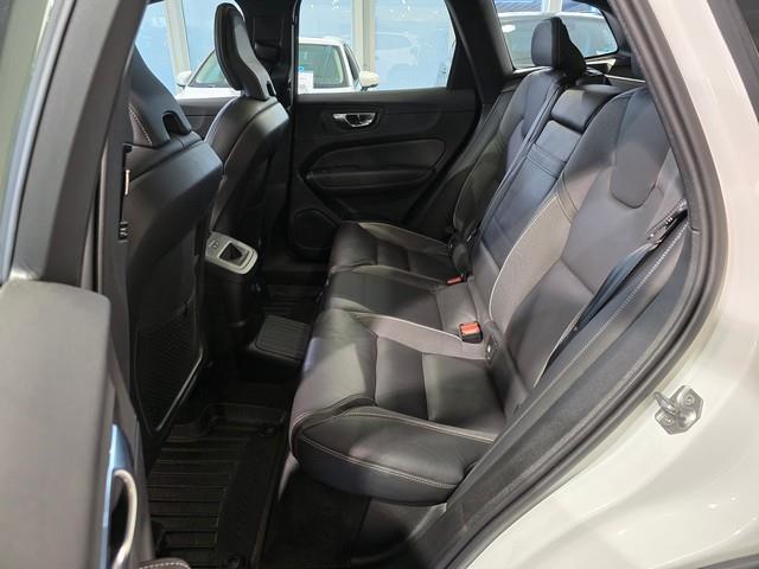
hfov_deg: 73.9
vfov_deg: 58.9
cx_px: 380
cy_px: 284
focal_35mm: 23
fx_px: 504
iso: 640
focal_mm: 6.3
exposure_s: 1/100
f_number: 1.7
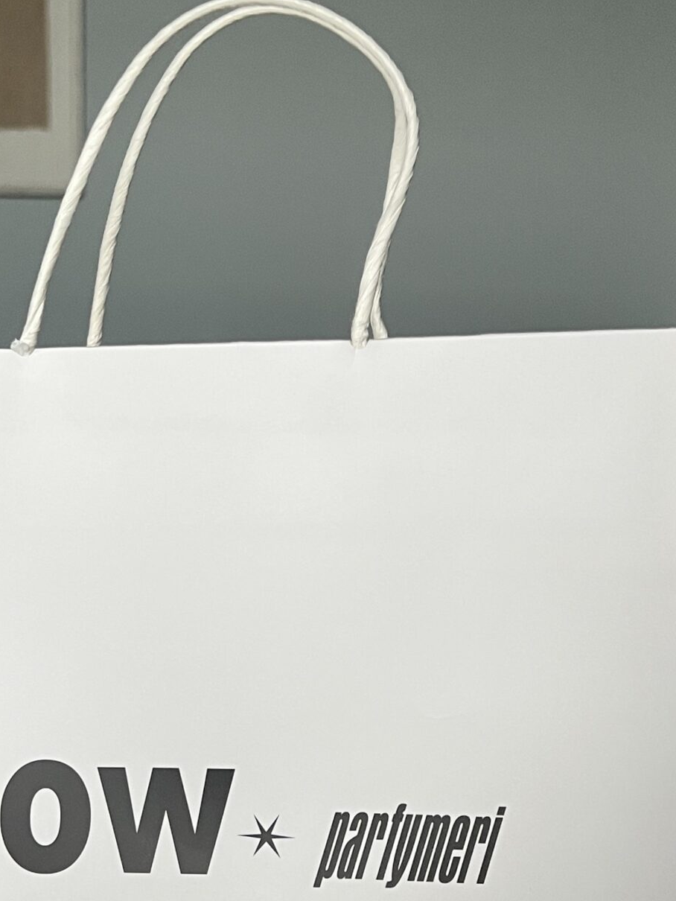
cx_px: 247
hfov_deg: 26.5
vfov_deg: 34.7
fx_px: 1432
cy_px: 567
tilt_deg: -7.0
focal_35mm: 55
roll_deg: +0.3
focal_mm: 5.7
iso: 200
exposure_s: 1/60
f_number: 1.5
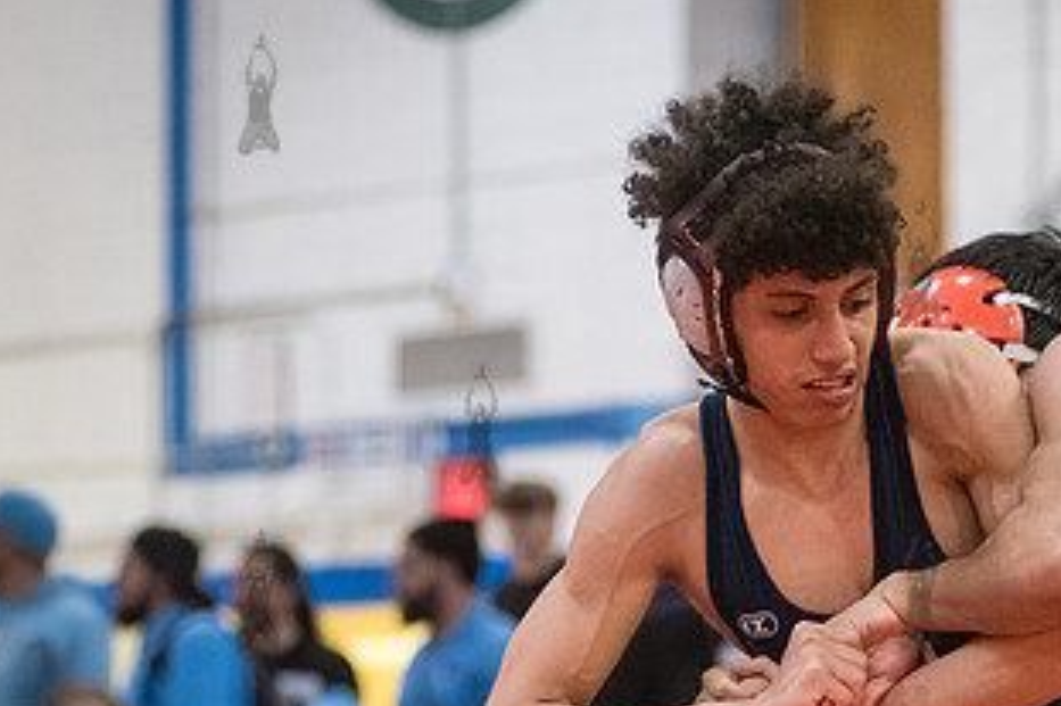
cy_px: 648
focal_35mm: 228
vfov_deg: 6.0
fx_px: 6716
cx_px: 895
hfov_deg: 9.0
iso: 8000
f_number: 3.2
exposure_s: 1/500
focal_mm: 92
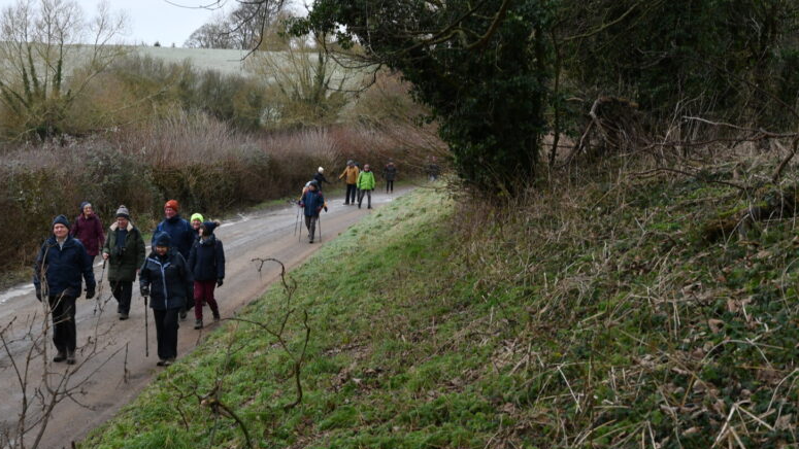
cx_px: 305
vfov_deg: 22.2
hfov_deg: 38.3
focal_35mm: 54
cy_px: 203
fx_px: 1144
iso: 100
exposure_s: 1/40
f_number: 2.8
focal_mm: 26
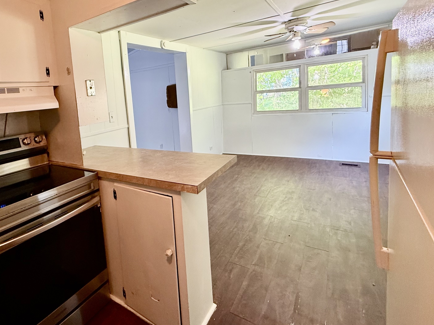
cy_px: 123
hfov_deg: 78.2
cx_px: 134
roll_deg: +5.2
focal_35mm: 20
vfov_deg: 65.1
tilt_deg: -5.4
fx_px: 251
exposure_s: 1/60
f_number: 2.2
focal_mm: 2.22
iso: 250
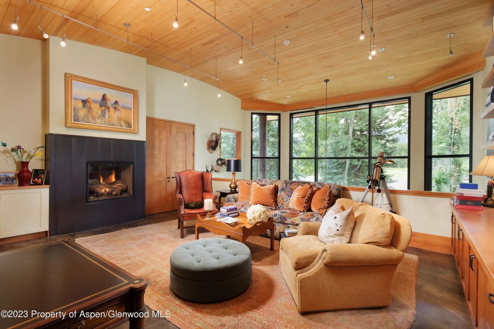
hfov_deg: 93.3
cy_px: 164
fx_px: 233
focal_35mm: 17
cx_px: 247
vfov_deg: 70.5
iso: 320
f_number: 7.1
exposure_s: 1/40
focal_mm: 17
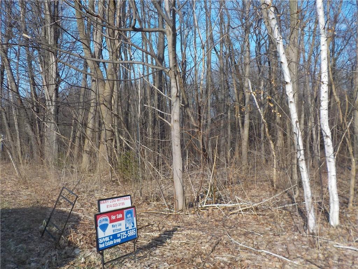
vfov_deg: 46.8
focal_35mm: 30
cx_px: 179
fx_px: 310
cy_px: 134
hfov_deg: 60.0
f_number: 3.3
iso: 125
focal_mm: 4.1
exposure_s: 1/800
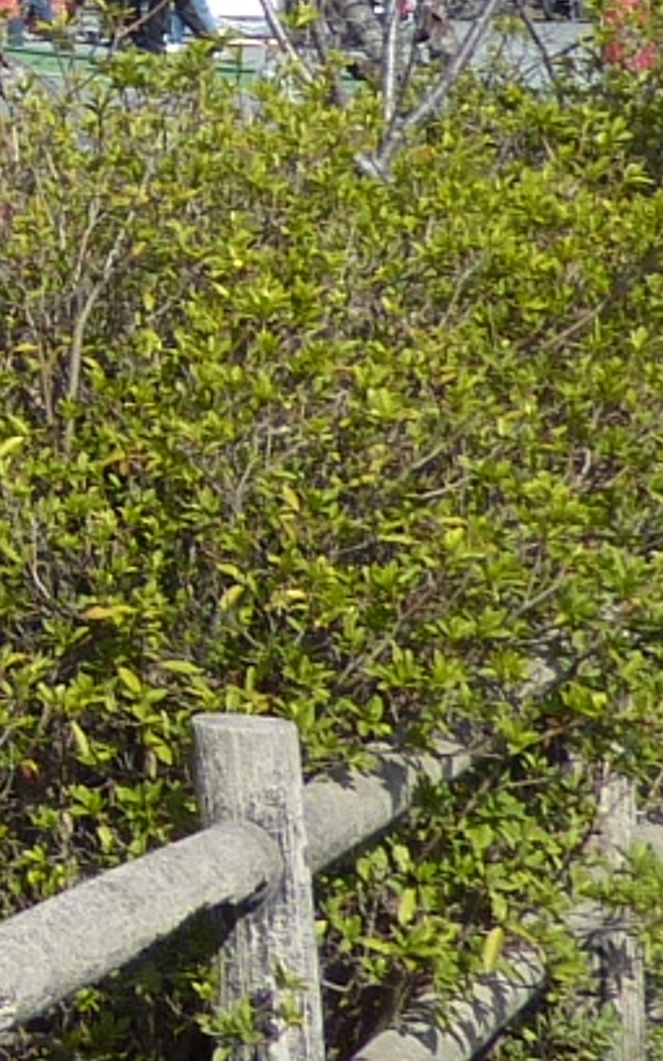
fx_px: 3845
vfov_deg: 14.6
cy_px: -525
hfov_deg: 8.5
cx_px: -1243
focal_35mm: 133
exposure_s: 1/500
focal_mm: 4.1
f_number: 4
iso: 80
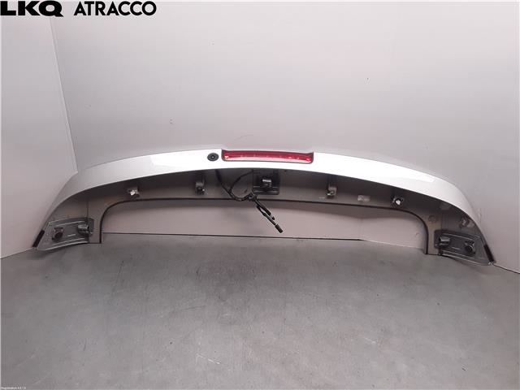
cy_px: 195
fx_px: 421
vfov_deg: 49.7
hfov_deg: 63.4
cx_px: 260
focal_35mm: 28
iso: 100
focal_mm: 2.91
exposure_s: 1/170
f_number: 1.9
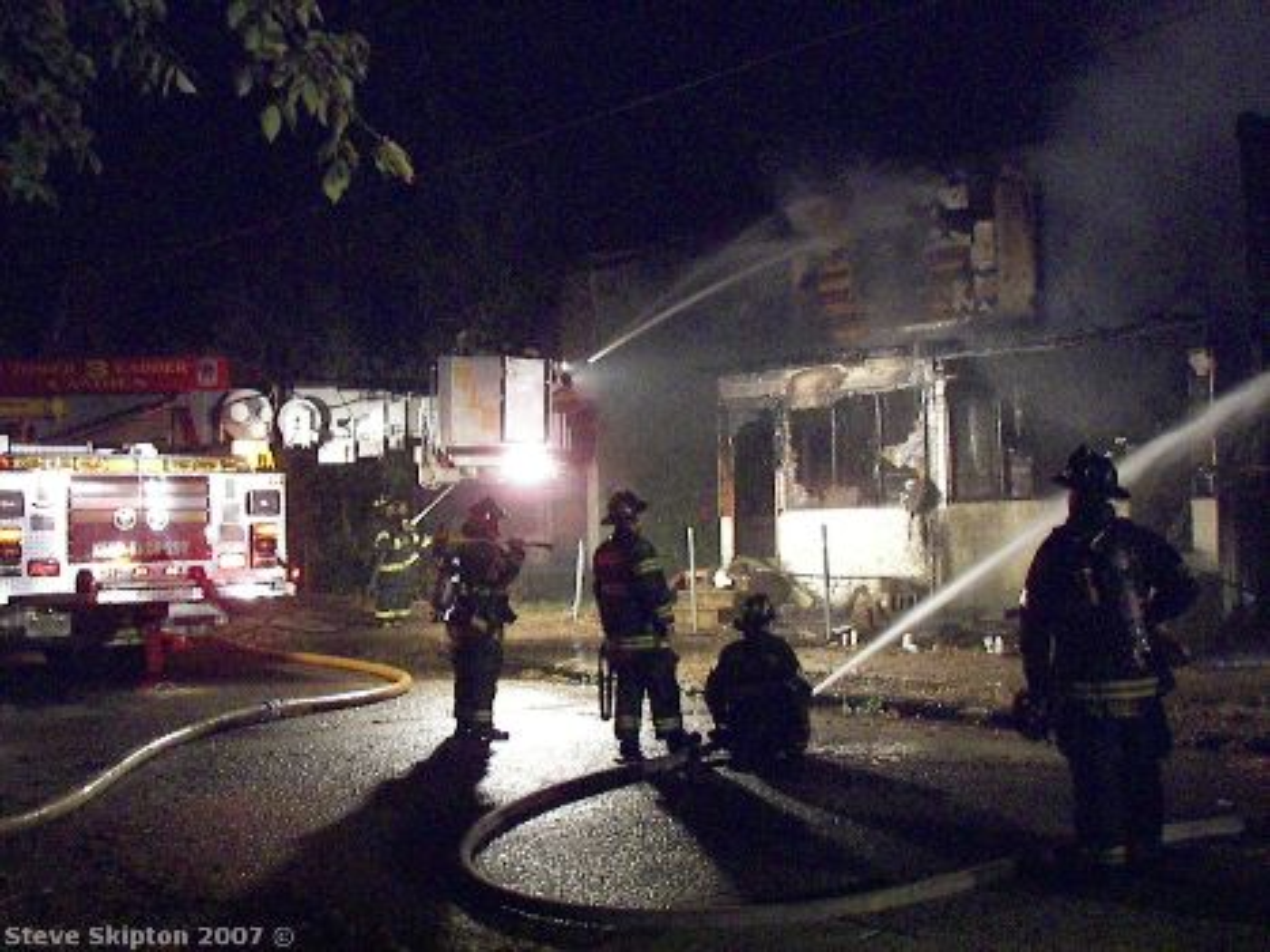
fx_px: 1320
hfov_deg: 51.4
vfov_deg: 39.6
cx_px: 635
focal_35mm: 36
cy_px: 476
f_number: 2.8
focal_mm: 6
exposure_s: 1/40
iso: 800
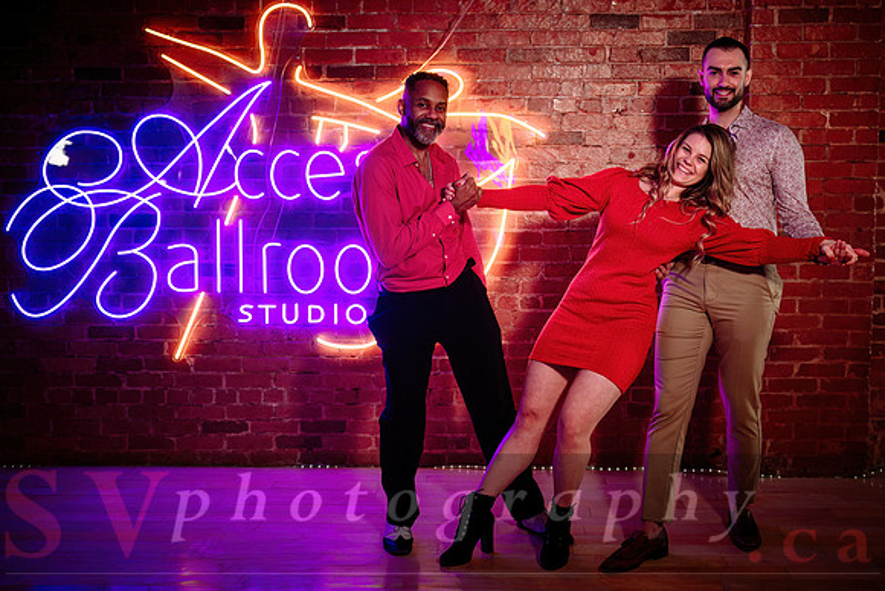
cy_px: 272
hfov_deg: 49.6
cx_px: 511
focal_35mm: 39
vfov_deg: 34.4
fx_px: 954
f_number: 2.8
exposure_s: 1/160
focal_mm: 32
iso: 1000
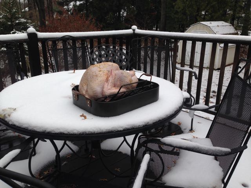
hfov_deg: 55.4
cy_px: 94
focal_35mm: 33
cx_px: 126
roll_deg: +0.4
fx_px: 239
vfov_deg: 42.9
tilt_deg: -17.4
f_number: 2.4
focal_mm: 4.12
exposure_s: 1/463
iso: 50
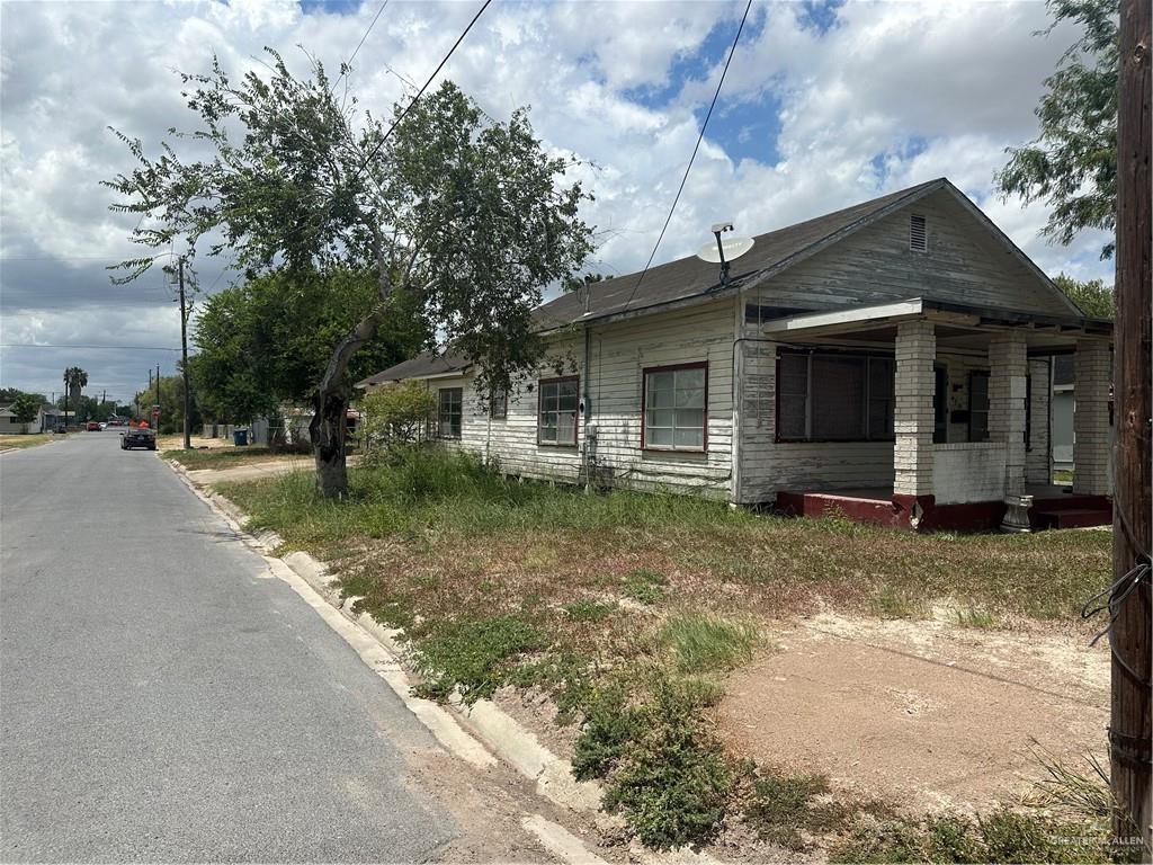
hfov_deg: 71.6
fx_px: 799
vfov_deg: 56.8
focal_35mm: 24
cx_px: 576
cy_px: 432
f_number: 1.78
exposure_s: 1/7576
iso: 80
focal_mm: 6.86
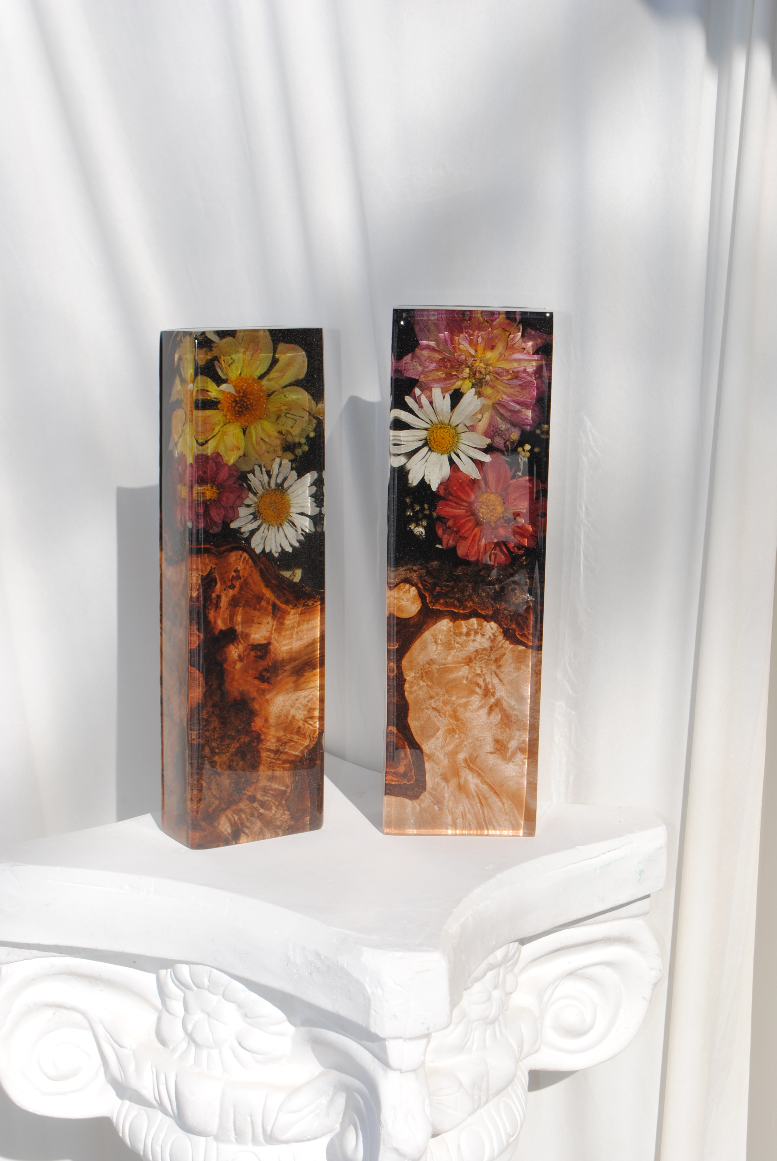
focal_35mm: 57
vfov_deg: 35.0
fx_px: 1840
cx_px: 388
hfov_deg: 23.8
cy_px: 580
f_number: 13
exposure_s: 1/125
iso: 100
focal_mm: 38
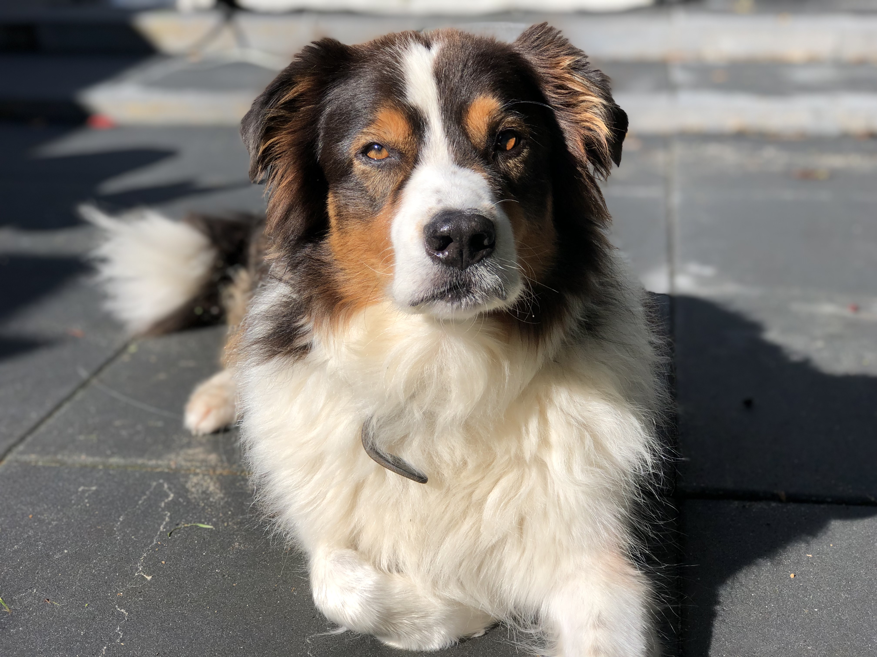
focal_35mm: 57
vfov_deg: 25.7
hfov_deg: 33.8
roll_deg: +1.0
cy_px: 328
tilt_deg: -16.4
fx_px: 1444
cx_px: 438
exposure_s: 1/800
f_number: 2.8
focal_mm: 6.6
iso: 20
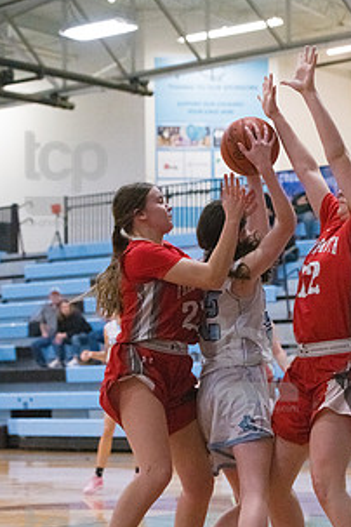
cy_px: 365
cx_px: 257
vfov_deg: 19.6
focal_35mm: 104
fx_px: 1521
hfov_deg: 13.1
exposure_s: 1/1600
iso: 8000
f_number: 4
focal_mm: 70
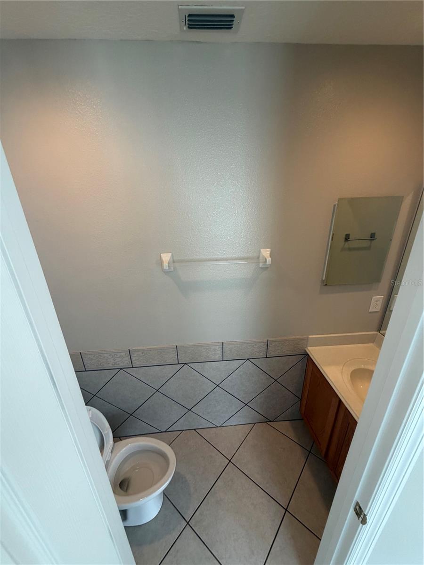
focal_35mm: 14
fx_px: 229
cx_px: 212
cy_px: 282
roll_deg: +2.7
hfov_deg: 85.7
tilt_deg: -21.7
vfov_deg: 102.1
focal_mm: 2.22
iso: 250
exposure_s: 1/120
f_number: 2.2
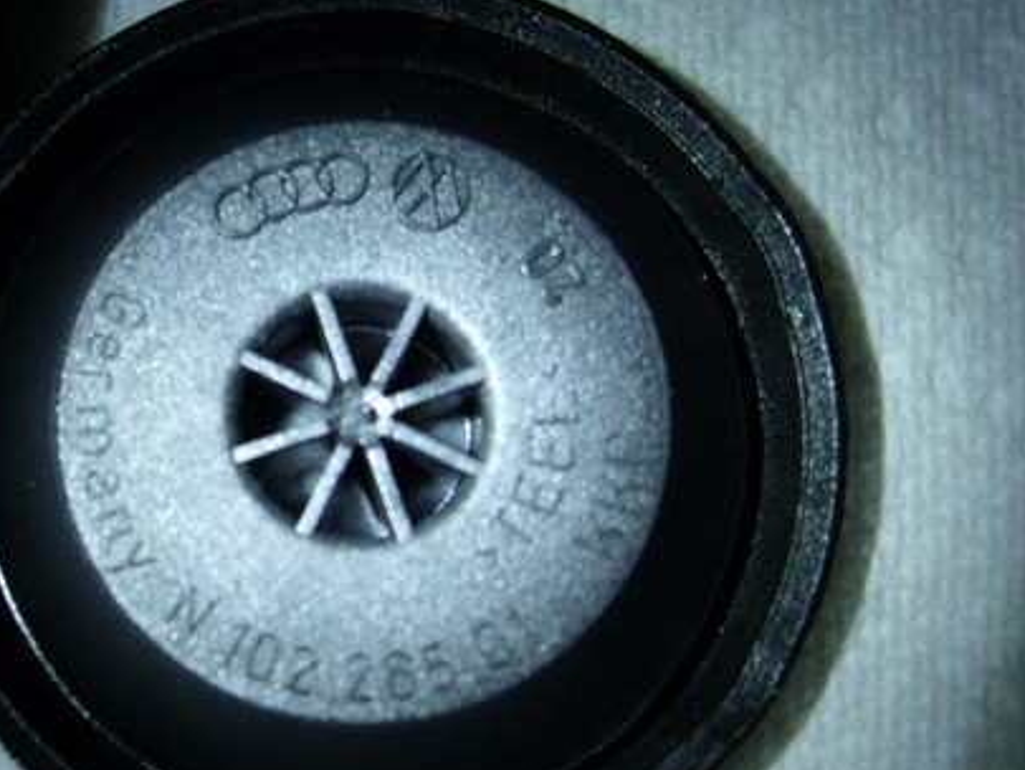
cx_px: 218
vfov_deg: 24.4
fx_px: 1777
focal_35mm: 60
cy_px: 398
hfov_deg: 31.4
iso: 50
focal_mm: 7.8
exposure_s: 1/218
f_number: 4
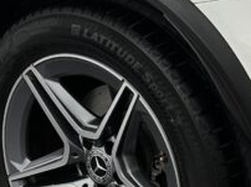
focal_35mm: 131
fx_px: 949
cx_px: 148
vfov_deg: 11.2
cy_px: 29
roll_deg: -0.5
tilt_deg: -18.1
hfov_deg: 15.1
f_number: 1.78
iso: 80
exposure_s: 1/100
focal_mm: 6.86
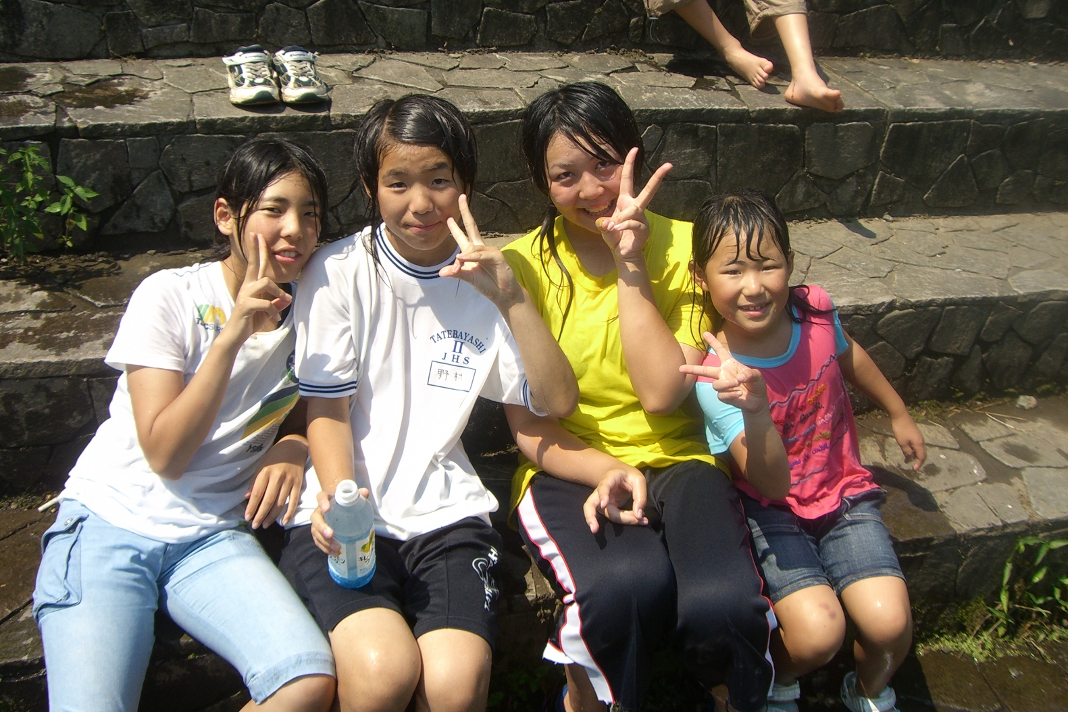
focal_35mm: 40
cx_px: 530
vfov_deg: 33.4
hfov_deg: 48.5
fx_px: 1187
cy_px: 330
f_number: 4.3
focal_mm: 6.2
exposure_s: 1/500
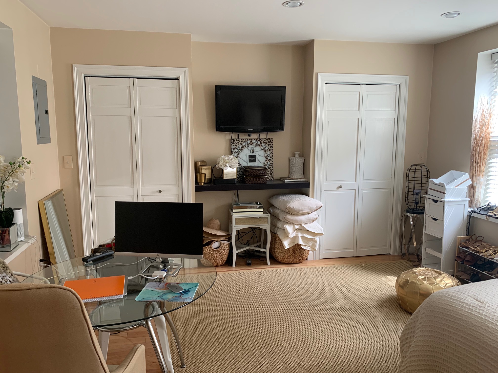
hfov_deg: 67.3
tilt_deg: -8.0
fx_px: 374
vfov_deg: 53.1
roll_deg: -0.1
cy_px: 186
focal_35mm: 26
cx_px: 249
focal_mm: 4.25
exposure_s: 1/60
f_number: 1.8
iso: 80
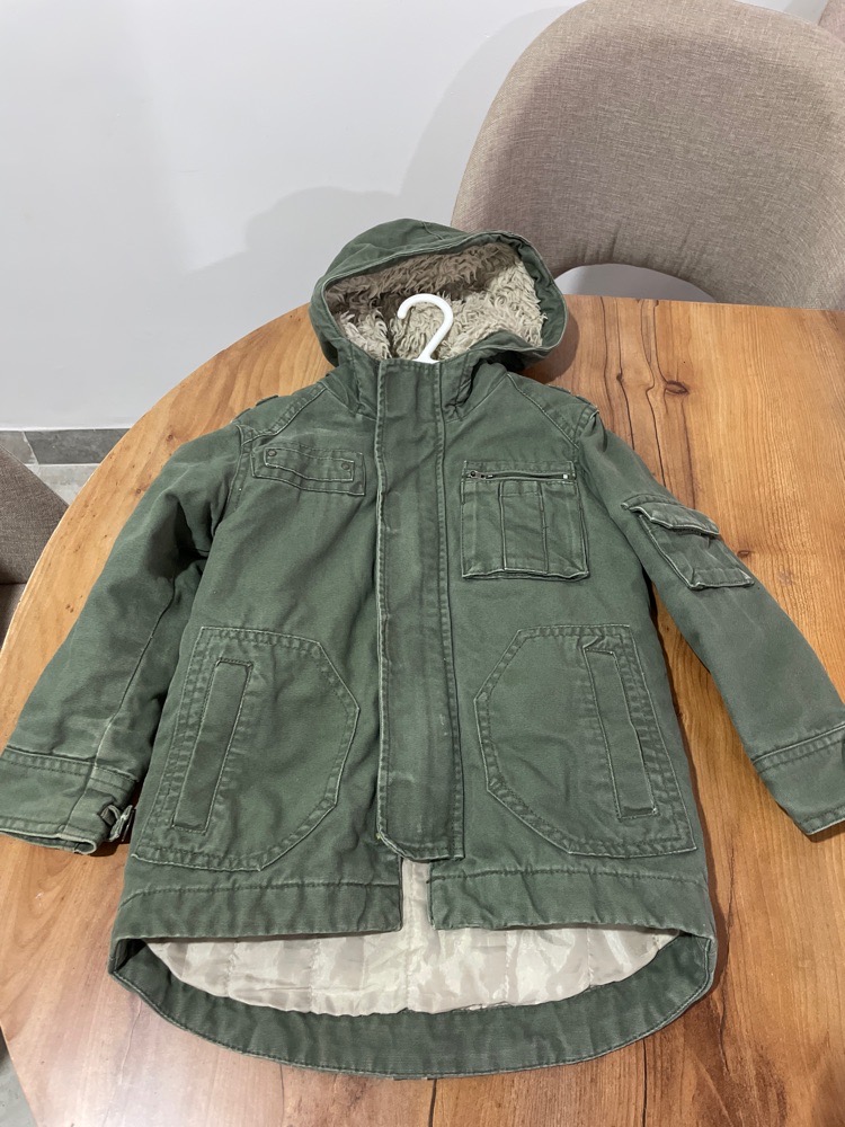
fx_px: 846
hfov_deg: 53.1
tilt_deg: -53.6
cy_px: 564
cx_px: 422
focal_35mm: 26
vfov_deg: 67.3
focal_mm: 4.2
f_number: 1.6
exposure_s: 1/43
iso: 500
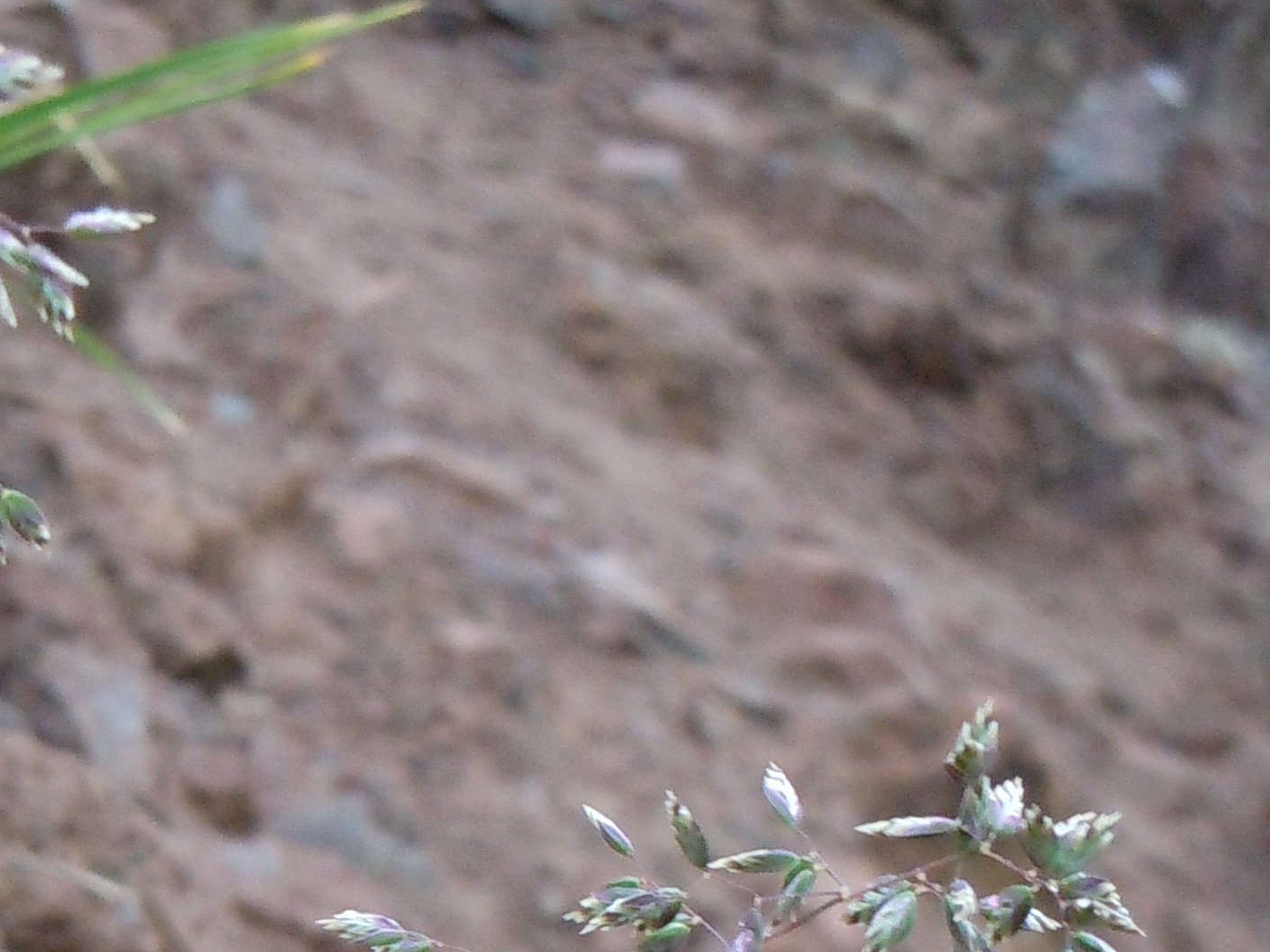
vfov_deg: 7.1
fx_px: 7594
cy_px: 1339
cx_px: 102
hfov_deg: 9.5
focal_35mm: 207
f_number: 4.1
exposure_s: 1/60
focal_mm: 12.2
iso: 400
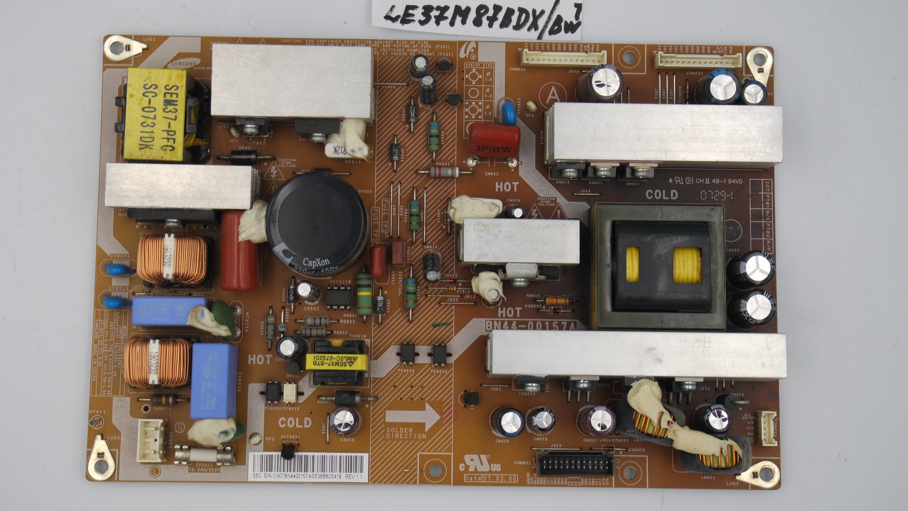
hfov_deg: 36.6
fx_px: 1372
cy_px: 207
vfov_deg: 21.1
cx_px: 451
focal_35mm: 57
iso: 160
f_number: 5
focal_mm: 20
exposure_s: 1/125
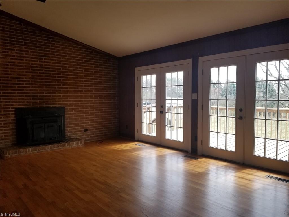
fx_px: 217
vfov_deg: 53.1
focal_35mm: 26
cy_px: 108
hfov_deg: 67.3
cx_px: 144
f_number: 1.7
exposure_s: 1/120
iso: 64
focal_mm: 4.25
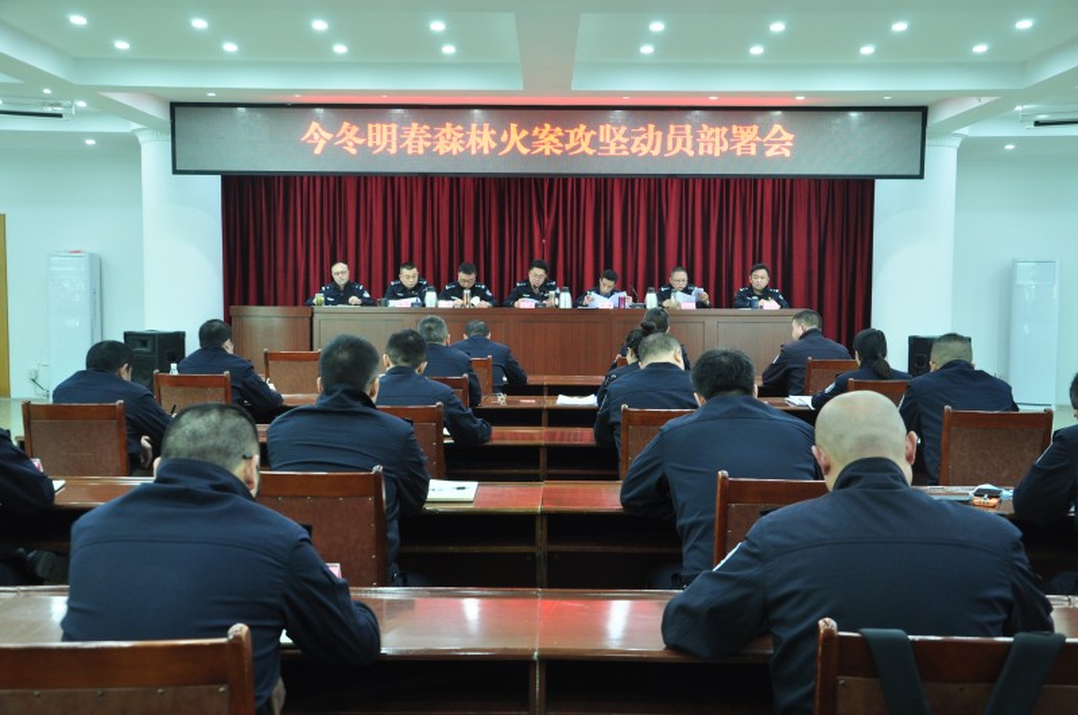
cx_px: 539
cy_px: 358
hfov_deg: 51.3
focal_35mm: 38
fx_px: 1121
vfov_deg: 35.4
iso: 500
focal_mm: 25
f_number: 6.3
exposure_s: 1/20
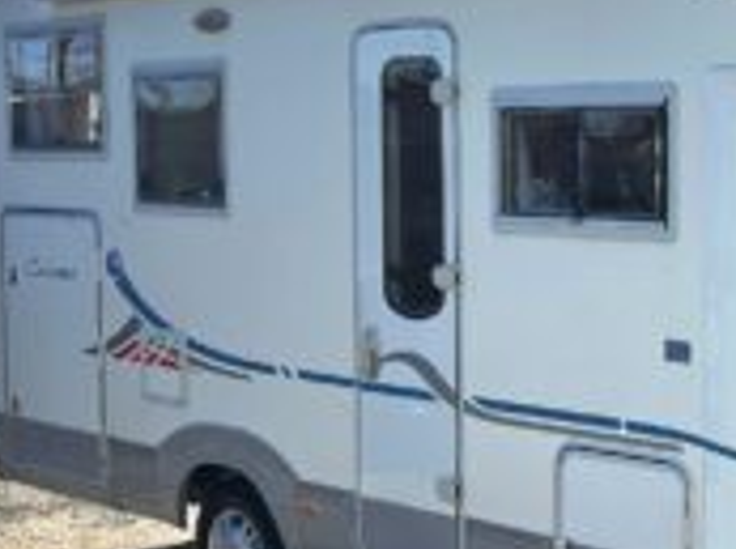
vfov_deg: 21.2
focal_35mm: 69
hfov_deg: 25.9
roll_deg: +0.5
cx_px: 825
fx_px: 1464
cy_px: 289
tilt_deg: -2.8
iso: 80
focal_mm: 6.86
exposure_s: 1/1988
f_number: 1.78
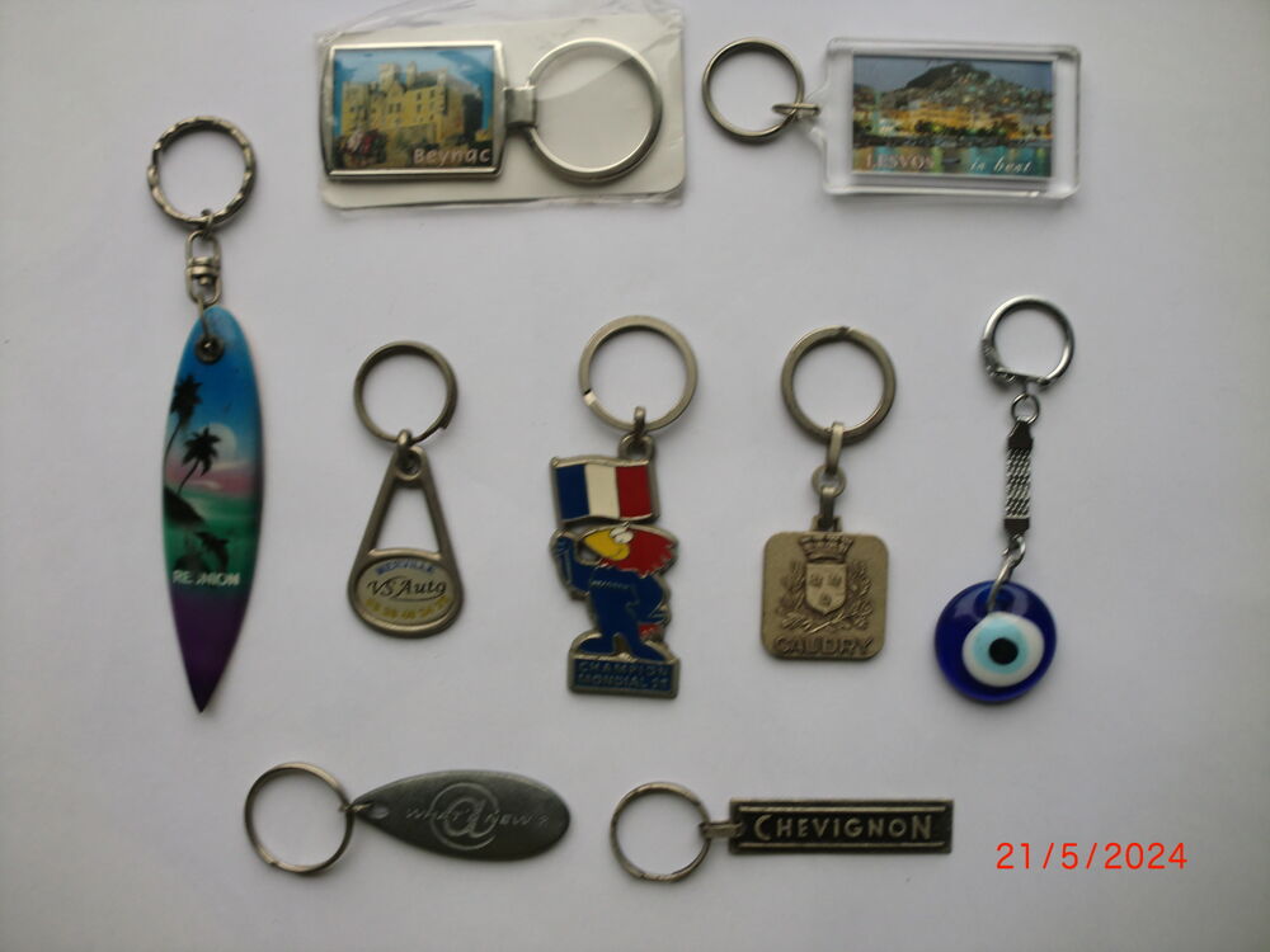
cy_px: 476
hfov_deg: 52.6
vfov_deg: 40.7
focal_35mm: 35
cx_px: 635
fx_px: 1284
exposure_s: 1/80
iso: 64
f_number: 3.1
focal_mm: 6.3
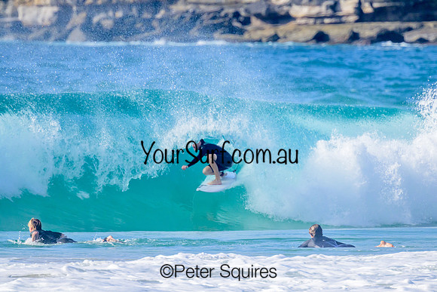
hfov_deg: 2.5
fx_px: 10103
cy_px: 144
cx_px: 222
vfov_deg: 1.7
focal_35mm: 832
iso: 1400
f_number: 11
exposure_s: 1/2000
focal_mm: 800
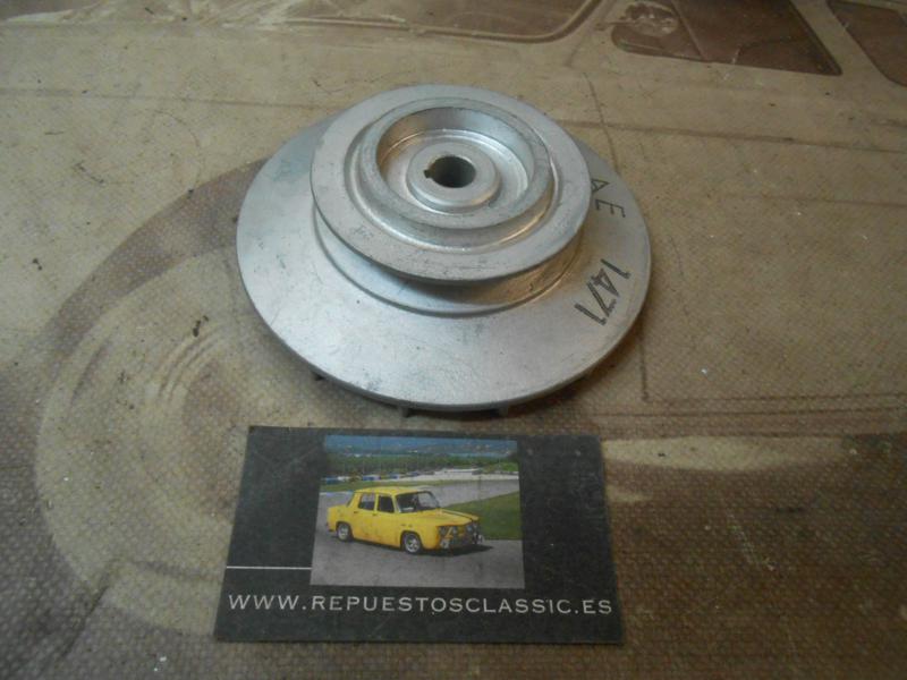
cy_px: 340
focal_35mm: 26
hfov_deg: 67.3
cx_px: 454
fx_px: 681
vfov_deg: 53.1
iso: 500
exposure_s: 1/30
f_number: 3.5
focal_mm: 4.6
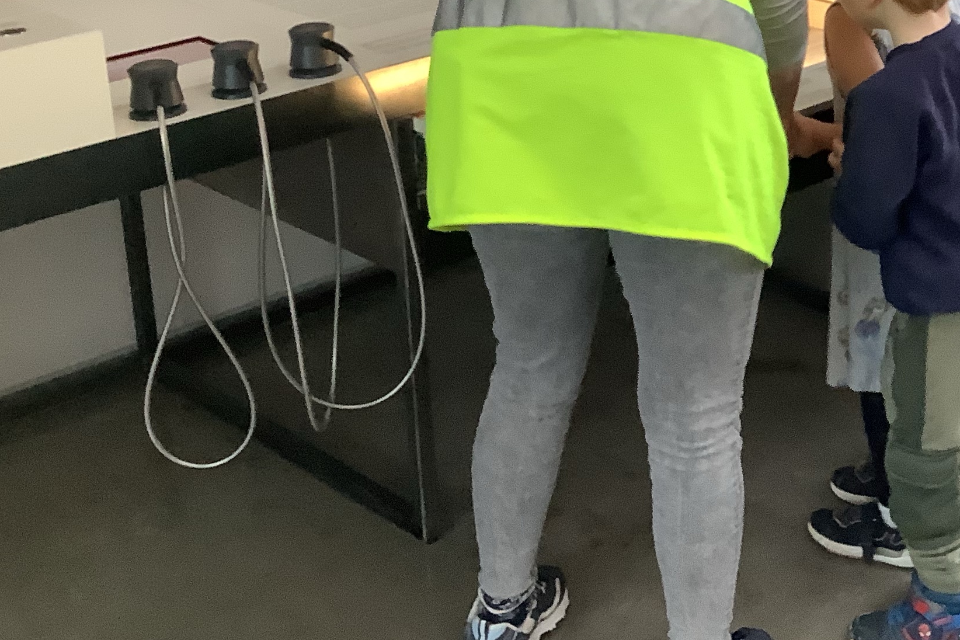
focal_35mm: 64
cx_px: 932
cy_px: -40
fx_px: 1707
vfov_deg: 20.4
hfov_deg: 29.6
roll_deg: +1.8
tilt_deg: -15.0
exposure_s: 1/50
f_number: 2.4
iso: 200
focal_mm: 3.3
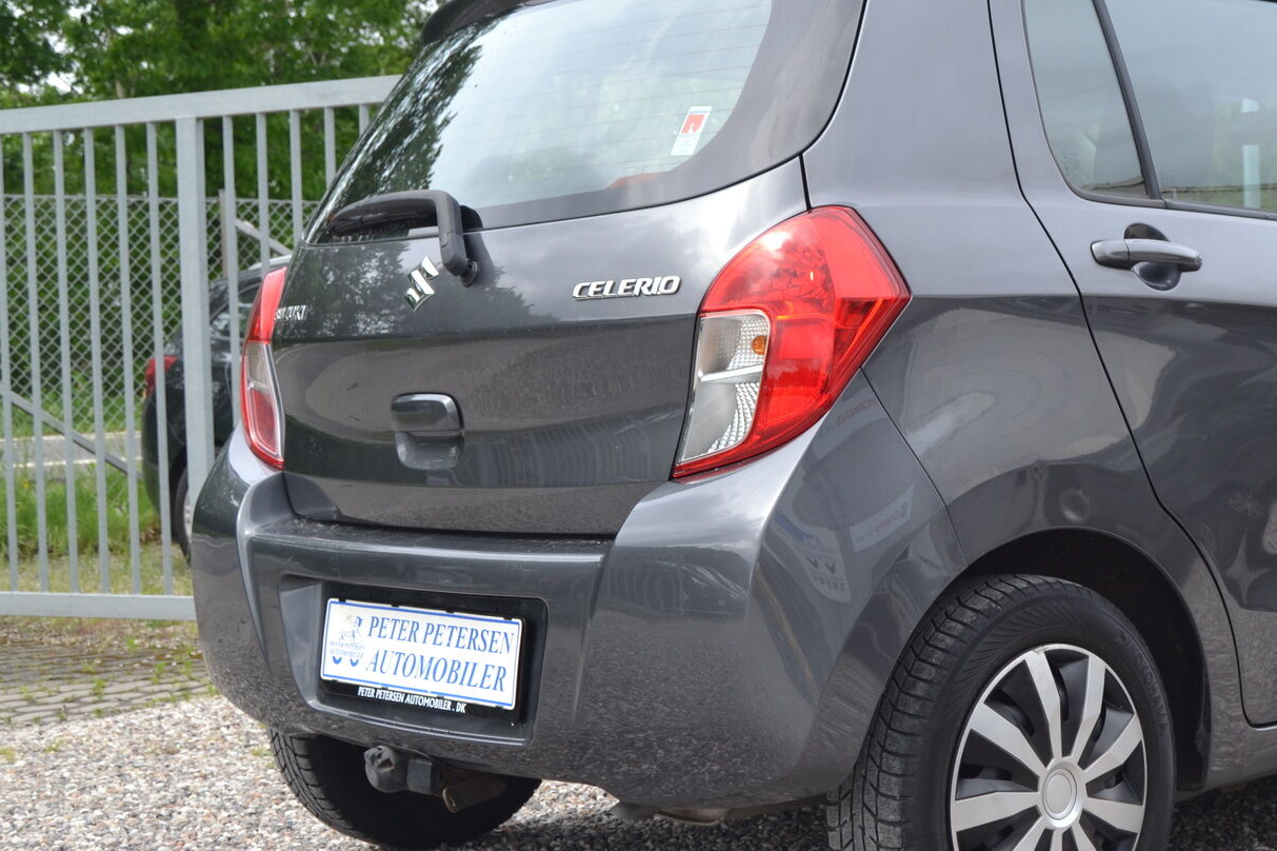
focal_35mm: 57
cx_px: 996
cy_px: 437
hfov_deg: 34.1
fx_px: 2021
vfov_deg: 23.8
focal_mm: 24
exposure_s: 1/160
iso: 100
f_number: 5.6
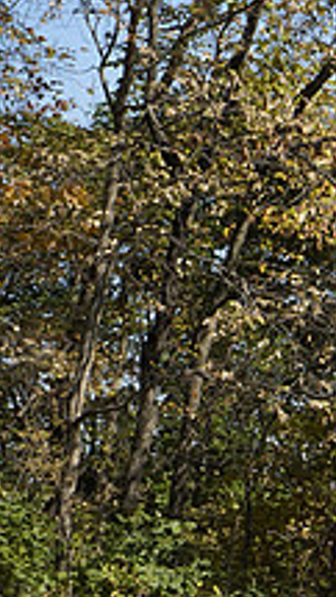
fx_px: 3135
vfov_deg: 10.8
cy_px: 490
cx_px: 794
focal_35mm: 198
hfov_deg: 5.9
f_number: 8
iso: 1600
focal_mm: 70
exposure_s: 1/2500
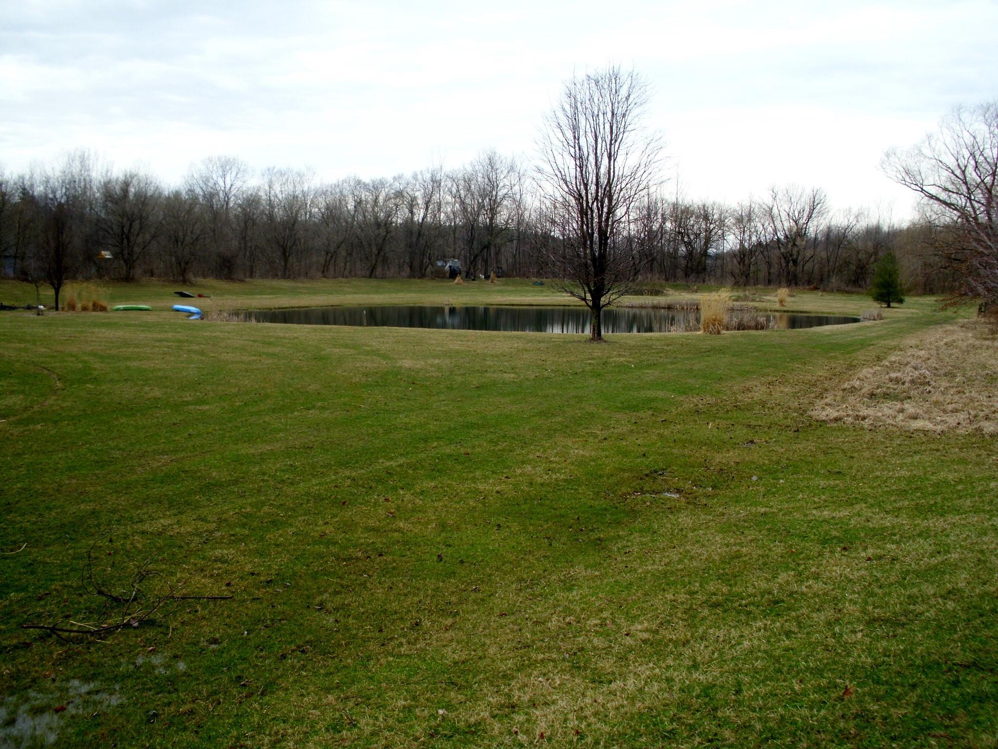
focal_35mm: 38
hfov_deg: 49.0
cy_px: 374
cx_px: 499
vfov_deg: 37.7
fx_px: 1096
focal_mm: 6.3
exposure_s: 1/378
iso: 50
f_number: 2.9
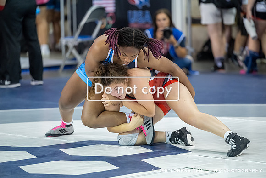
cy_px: 89
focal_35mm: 195
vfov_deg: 7.0
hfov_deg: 10.5
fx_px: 1441
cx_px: 133
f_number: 2.8
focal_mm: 195
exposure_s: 1/800
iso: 4500
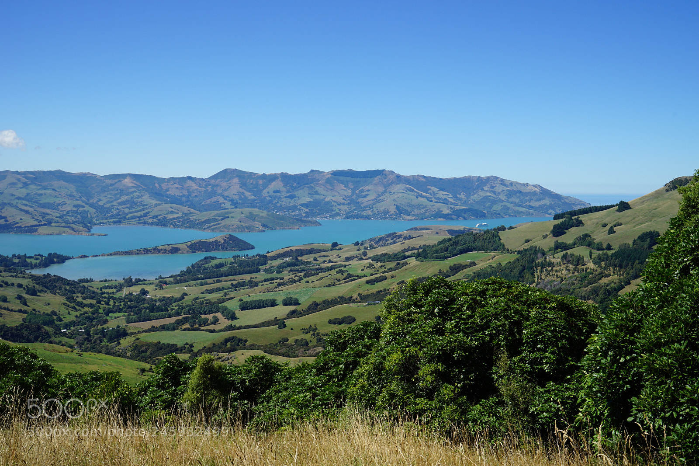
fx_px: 679
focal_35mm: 35
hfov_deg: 54.4
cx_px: 350
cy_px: 233
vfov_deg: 37.8
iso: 100
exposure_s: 1/160
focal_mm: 35
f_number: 11
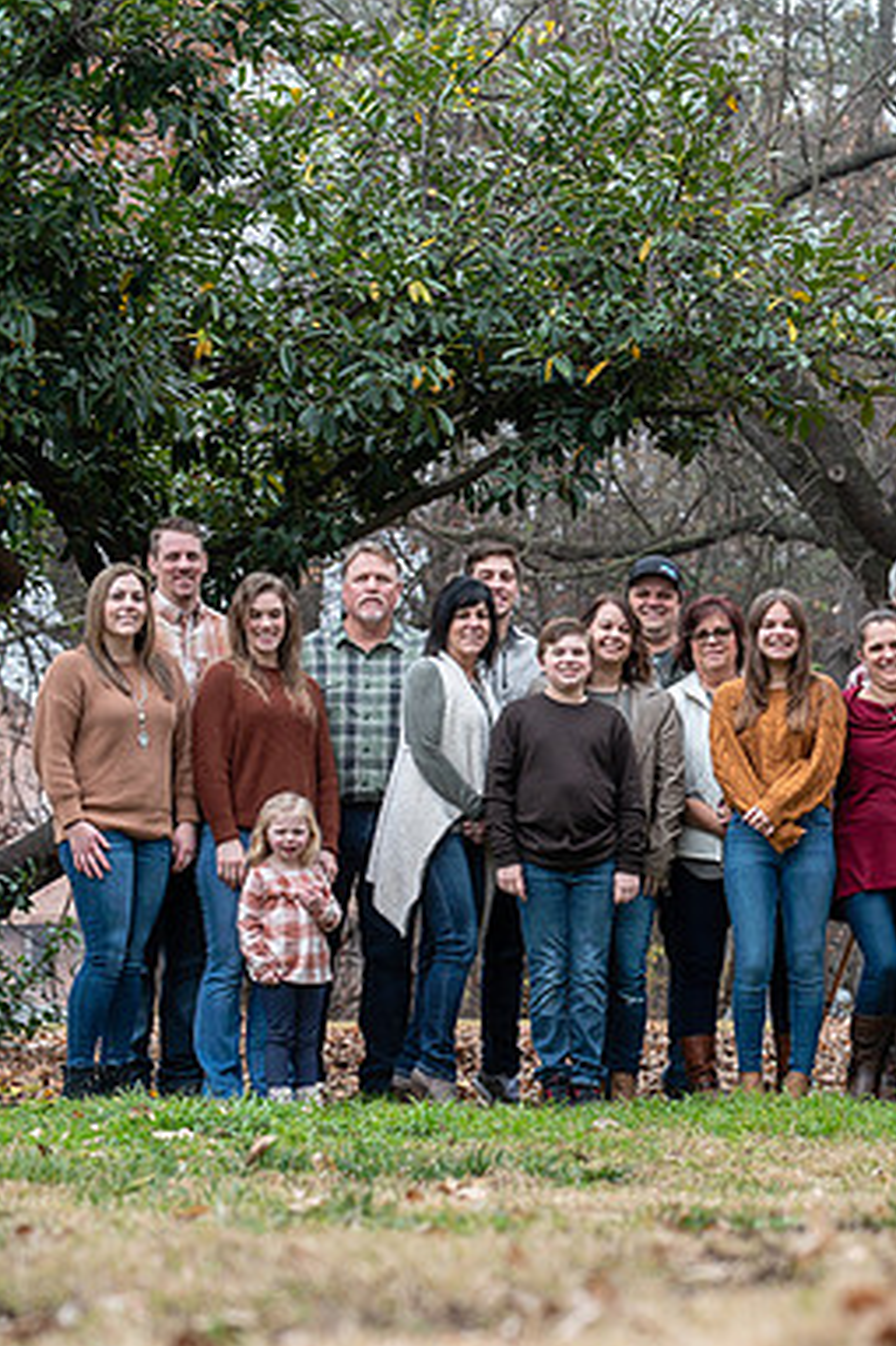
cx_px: 861
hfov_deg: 9.5
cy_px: 677
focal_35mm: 144
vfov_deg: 14.3
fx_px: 5380
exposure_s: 1/125
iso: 200
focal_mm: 95
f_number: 4
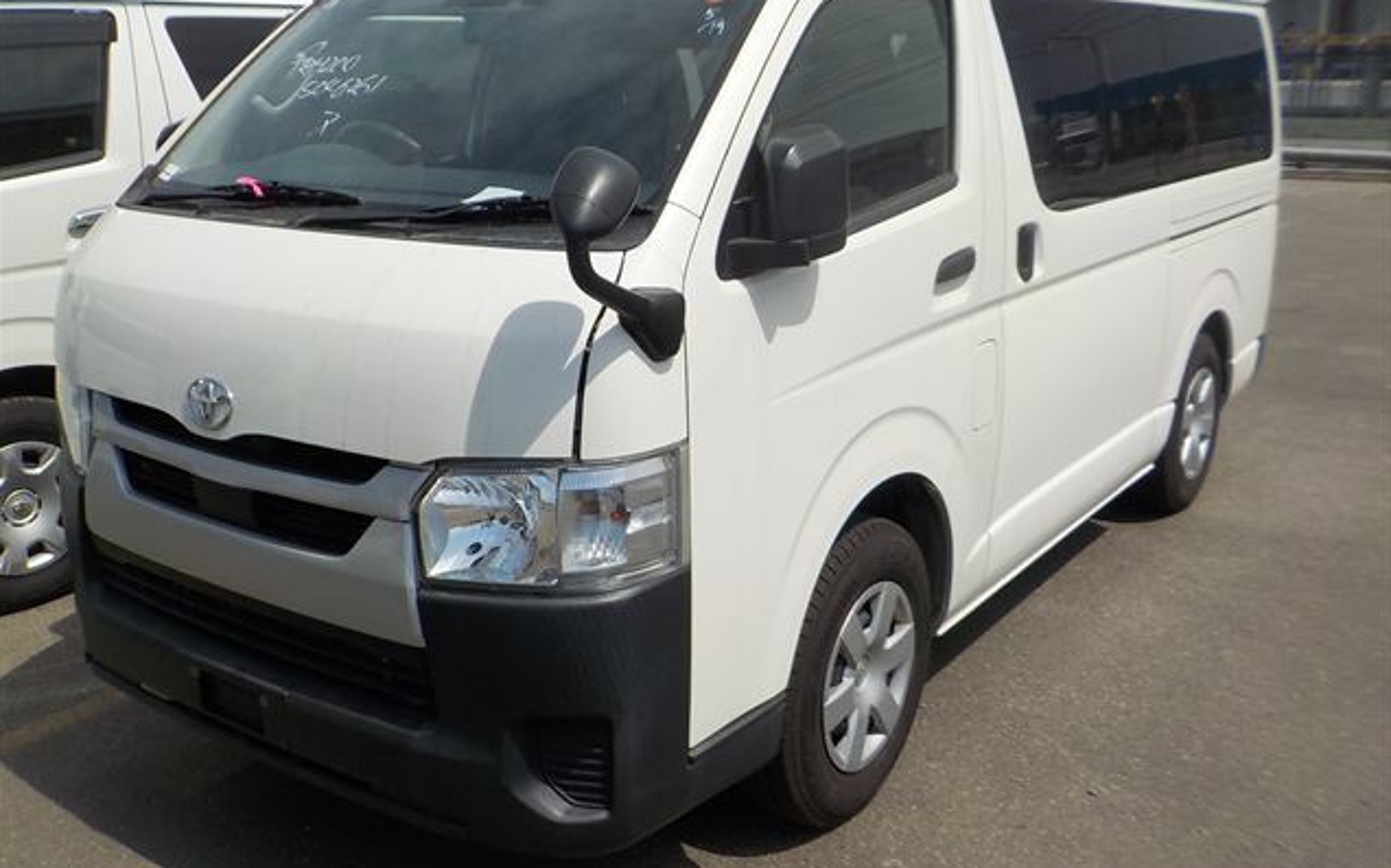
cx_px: 698
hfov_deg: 59.7
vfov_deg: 39.3
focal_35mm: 32
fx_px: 1213
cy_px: 372
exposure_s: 1/500
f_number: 6.6
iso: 125
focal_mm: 4.1
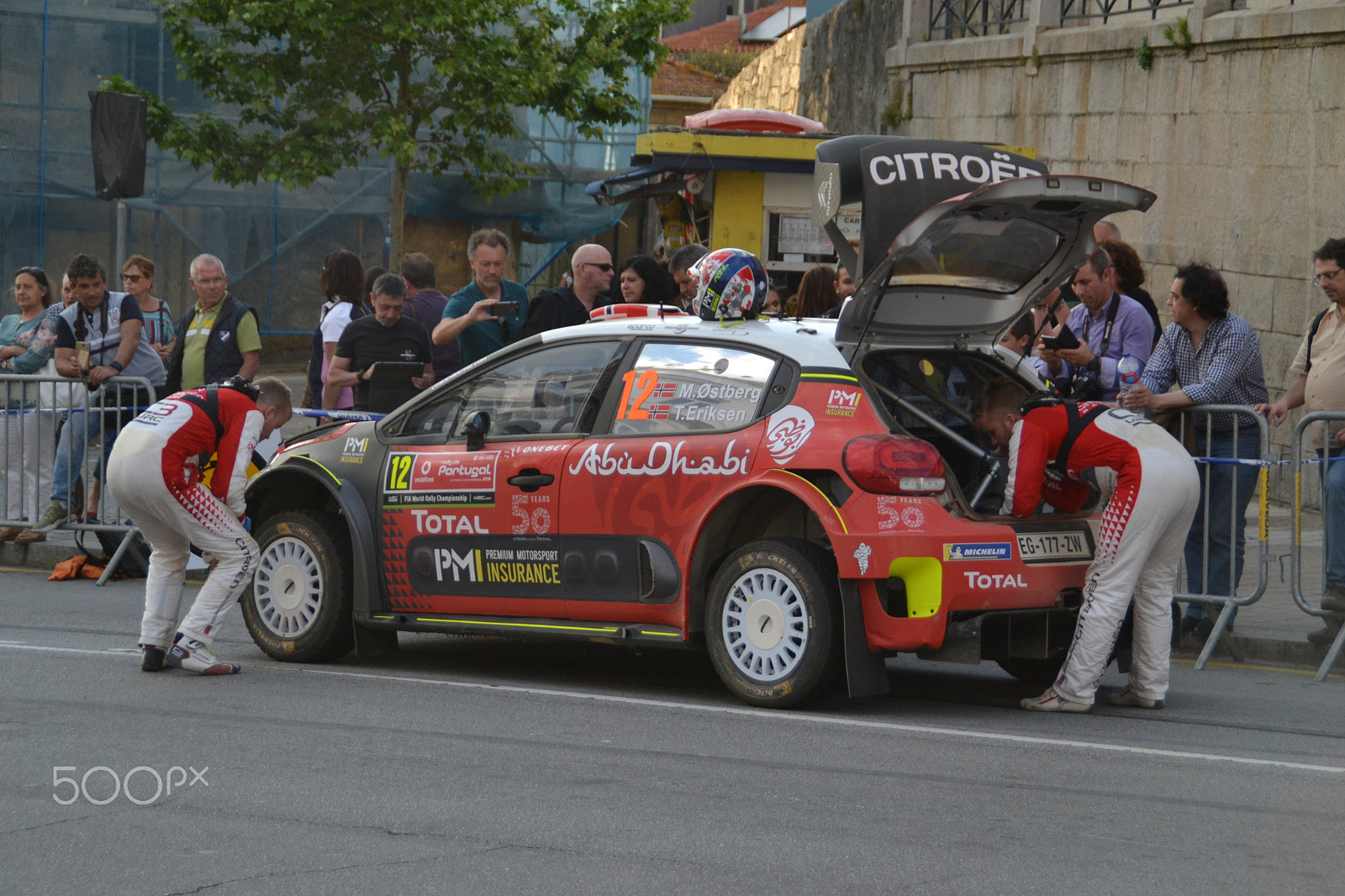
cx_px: 672
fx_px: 3698
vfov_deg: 13.8
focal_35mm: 99
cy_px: 448
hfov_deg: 20.6
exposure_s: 1/500
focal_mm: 66
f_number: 5.3
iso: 450
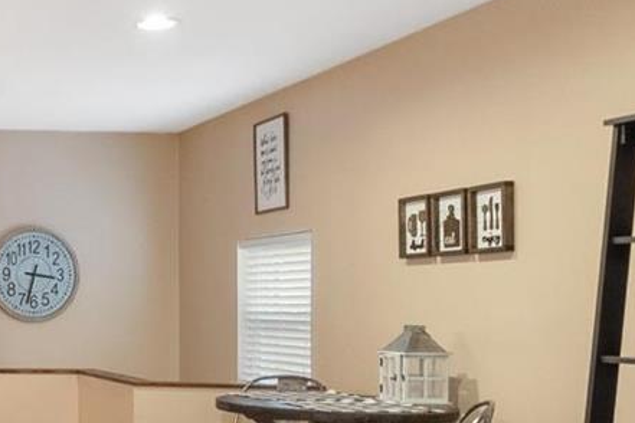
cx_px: -222
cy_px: 386
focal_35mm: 58
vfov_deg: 22.8
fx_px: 1023
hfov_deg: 27.7
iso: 400
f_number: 8
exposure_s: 1/1.67
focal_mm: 8
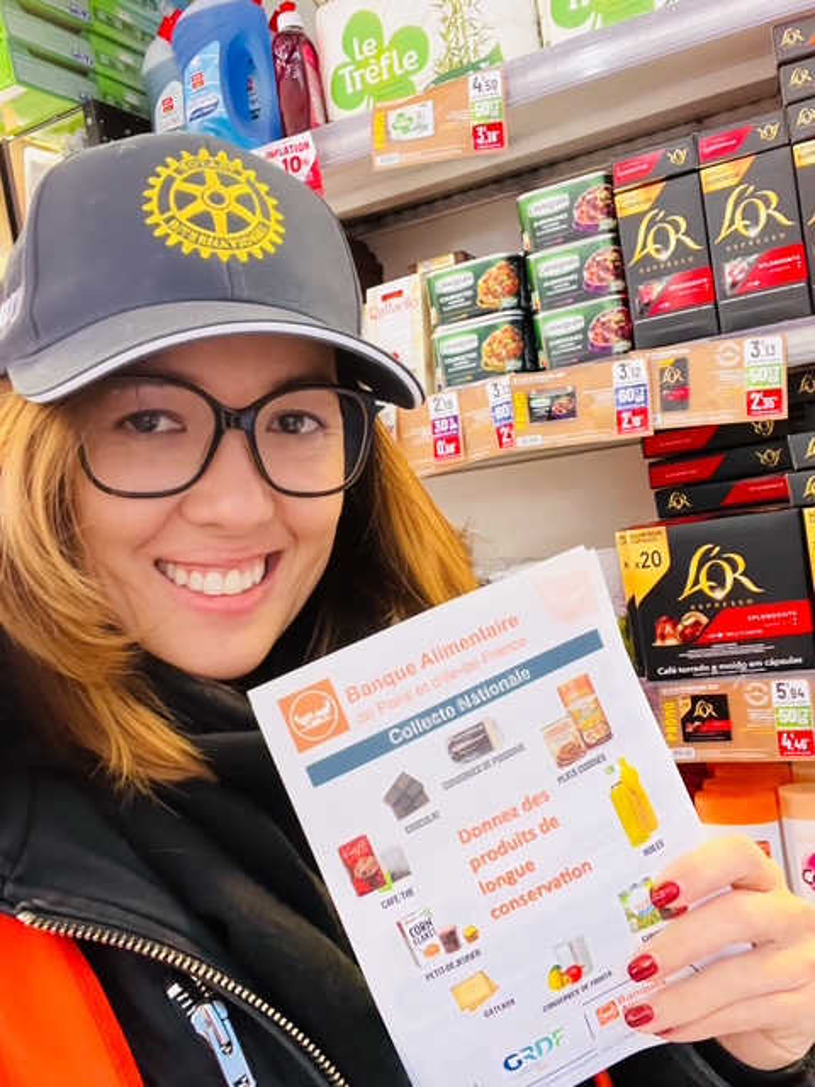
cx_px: 408
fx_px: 942
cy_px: 544
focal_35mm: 30
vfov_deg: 60.0
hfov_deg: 46.8
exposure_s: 1/25
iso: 500
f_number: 2.2
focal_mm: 2.71
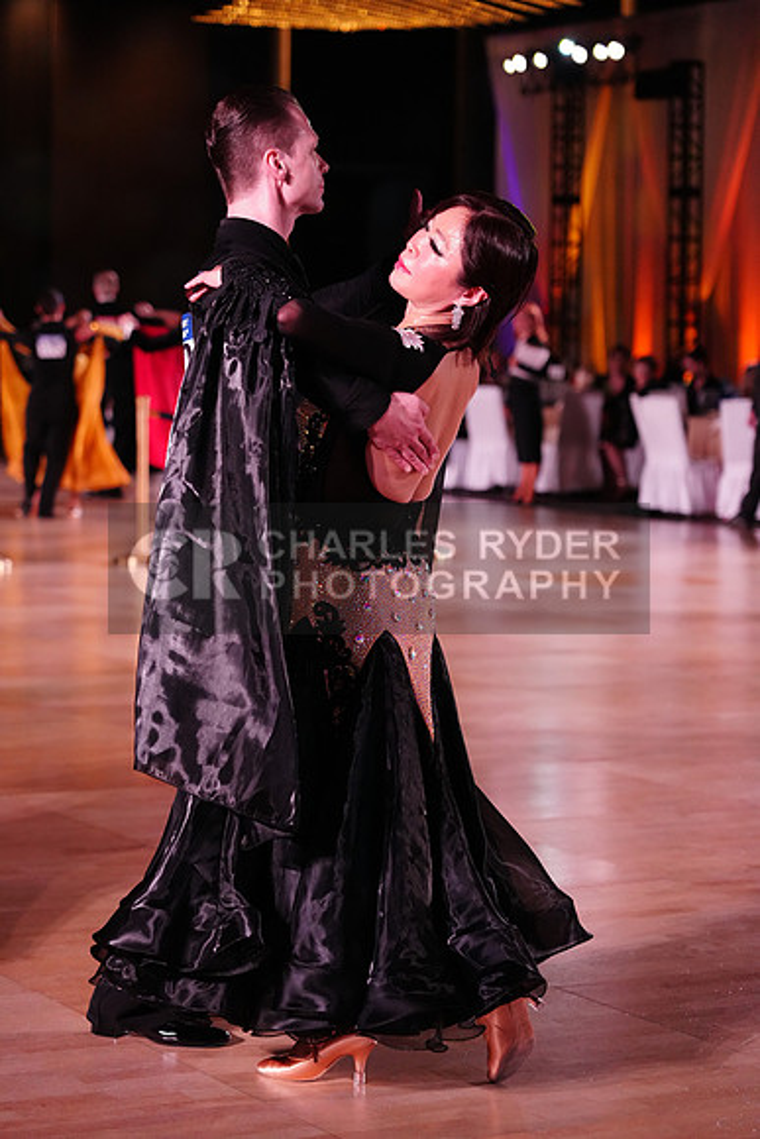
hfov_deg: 14.4
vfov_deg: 21.5
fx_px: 3006
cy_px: 570
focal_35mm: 95
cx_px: 380
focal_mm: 95
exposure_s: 1/500
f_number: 4
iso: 4000
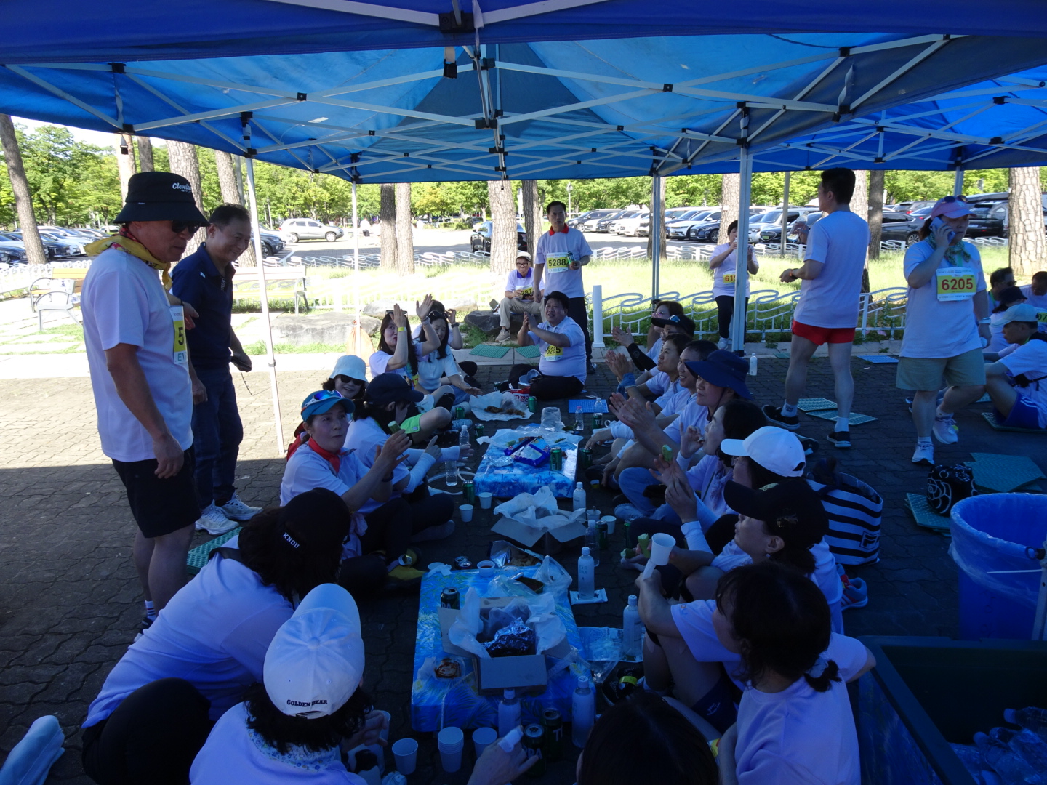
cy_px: 392
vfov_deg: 56.8
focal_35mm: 24
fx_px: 726
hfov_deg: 71.6
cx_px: 524
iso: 80
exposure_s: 1/200
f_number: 3.5
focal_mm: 4.1
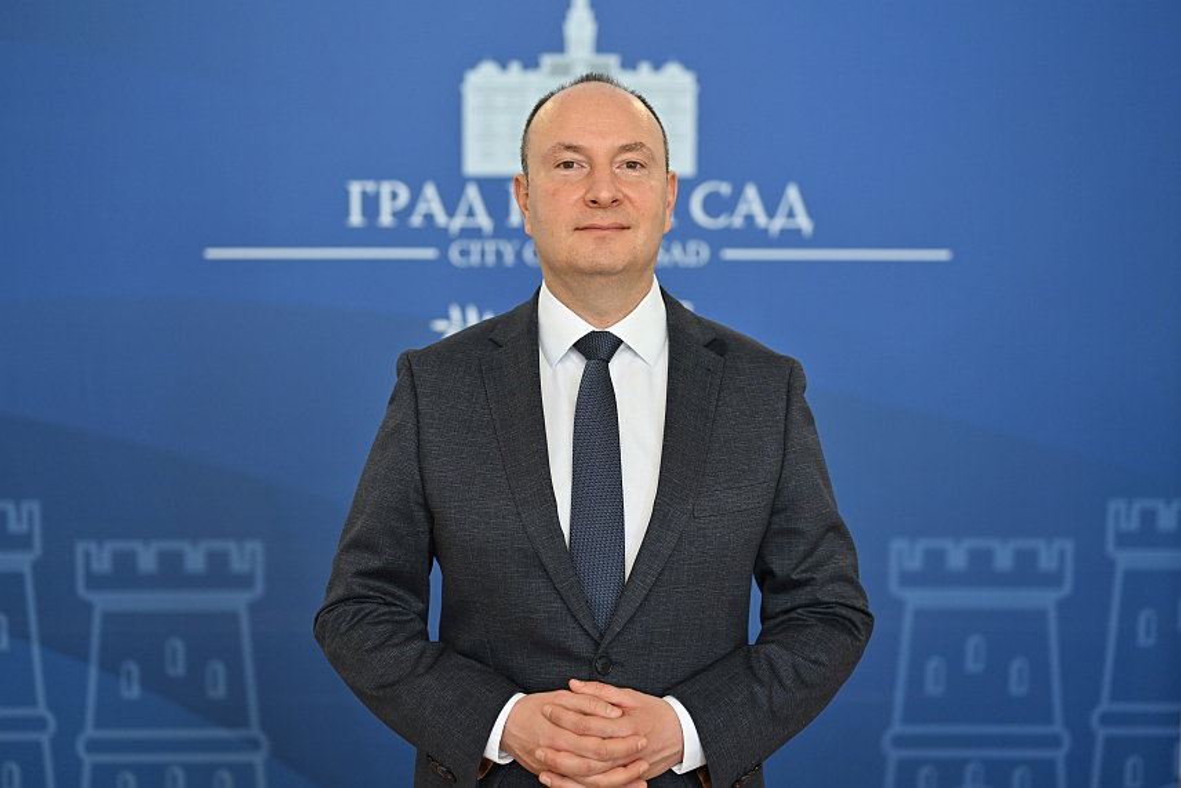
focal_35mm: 50
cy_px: 394
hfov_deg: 39.6
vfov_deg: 27.0
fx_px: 1640
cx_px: 590
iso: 640
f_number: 2.2
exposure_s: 1/250
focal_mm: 50
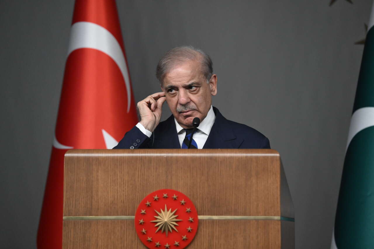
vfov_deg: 5.5
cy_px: 124
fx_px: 2597
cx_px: 187
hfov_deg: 8.2
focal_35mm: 250
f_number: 5.6
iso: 5000
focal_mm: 250
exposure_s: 1/125
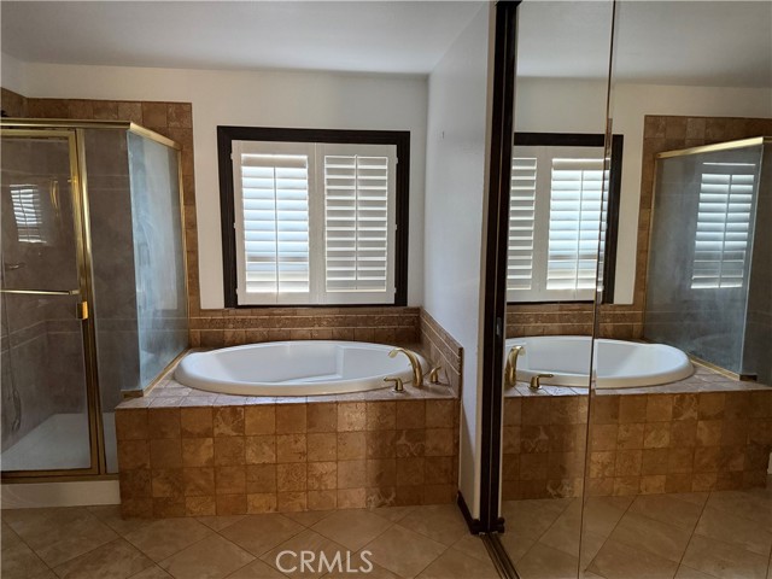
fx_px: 535
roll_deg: +0.3
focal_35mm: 24
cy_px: 290
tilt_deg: -8.7
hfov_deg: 71.6
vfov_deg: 56.8
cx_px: 386
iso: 800
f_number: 1.78
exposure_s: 1/60
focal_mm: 6.76
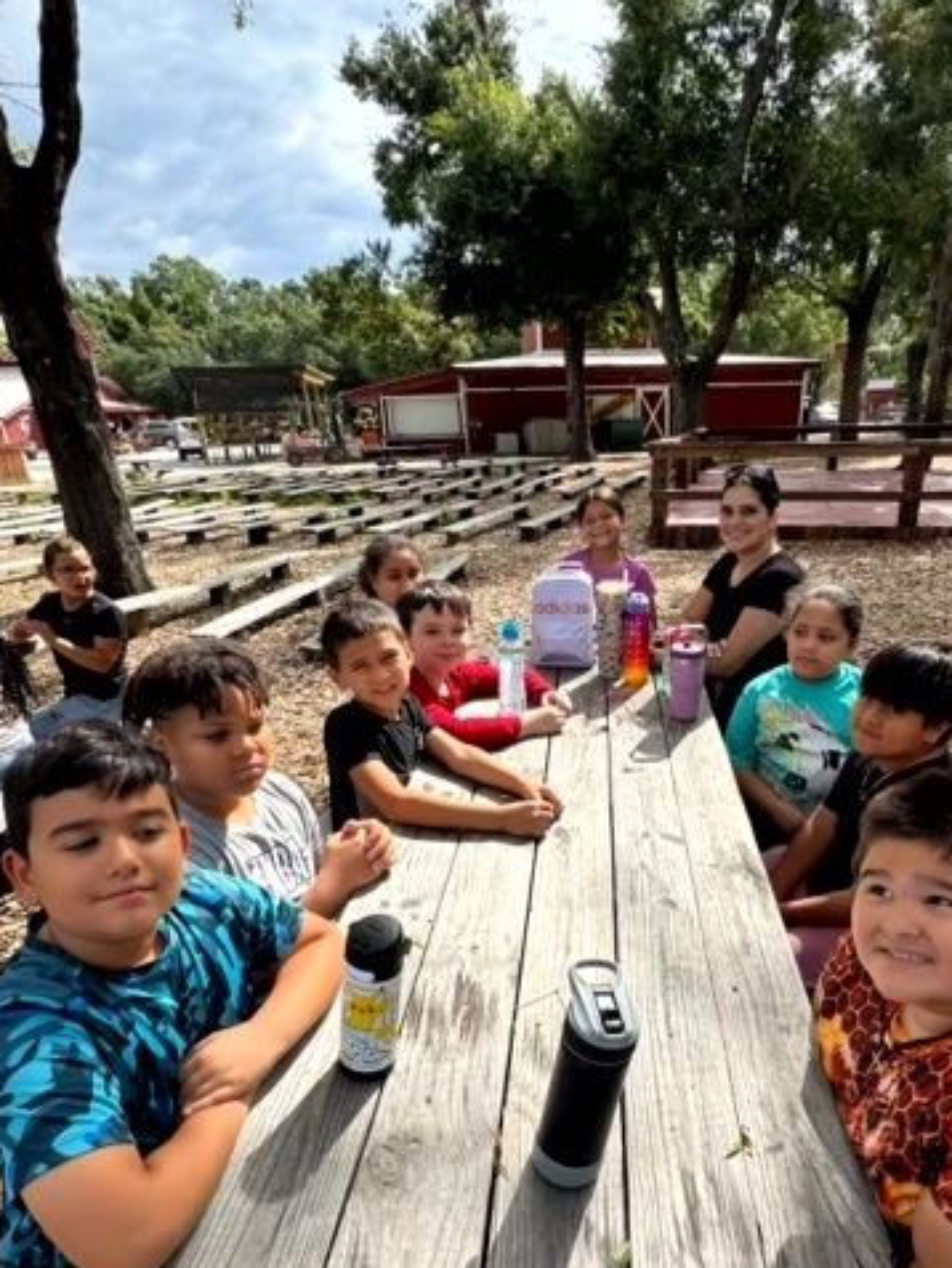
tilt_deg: -23.5
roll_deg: +2.8
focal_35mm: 22
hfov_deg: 60.7
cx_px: 556
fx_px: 806
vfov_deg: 75.5
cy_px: 760
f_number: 2.2
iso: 50
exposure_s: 1/993
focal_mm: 2.22
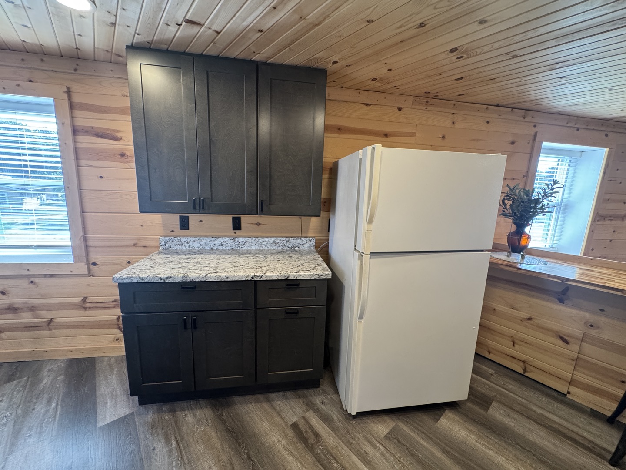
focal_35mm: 14
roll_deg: -2.5
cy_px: 235
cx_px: 313
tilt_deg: -9.4
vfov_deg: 85.7
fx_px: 253
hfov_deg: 102.1
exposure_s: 1/120
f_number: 2.2
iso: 250
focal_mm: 2.22
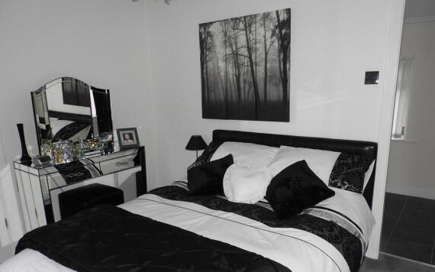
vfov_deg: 47.3
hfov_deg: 70.4
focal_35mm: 26
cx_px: 222
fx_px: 308
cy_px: 162
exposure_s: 1/30
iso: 200
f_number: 3.3
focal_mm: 4.3
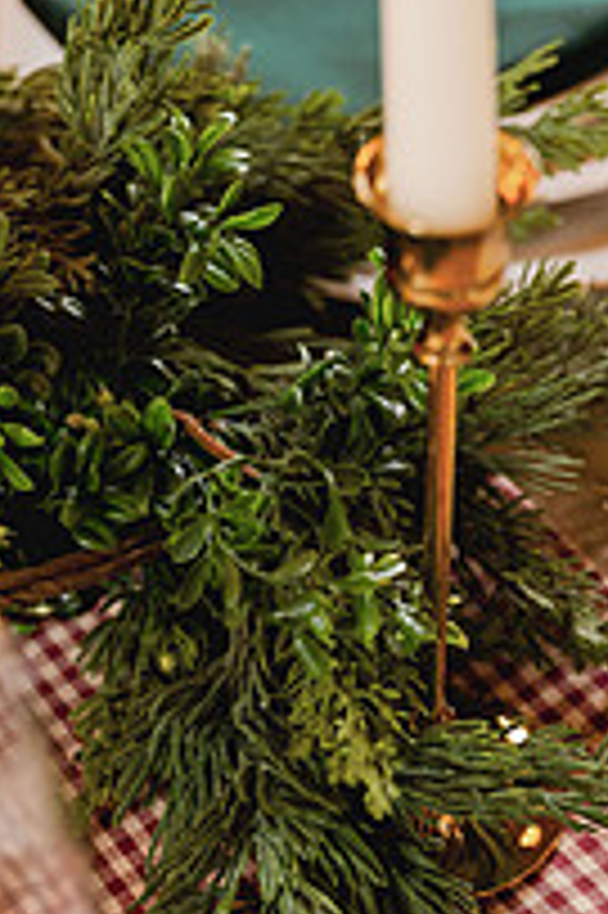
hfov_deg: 12.3
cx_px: 153
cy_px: 734
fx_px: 2817
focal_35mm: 111
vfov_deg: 18.3
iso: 400
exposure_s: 1/80
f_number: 3.2
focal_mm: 50
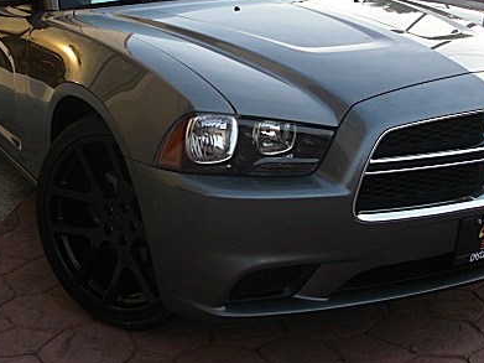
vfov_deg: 24.6
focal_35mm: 59
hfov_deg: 32.7
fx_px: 825
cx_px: 222
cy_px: 112
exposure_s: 1/125
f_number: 2.8
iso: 50
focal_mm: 6.3
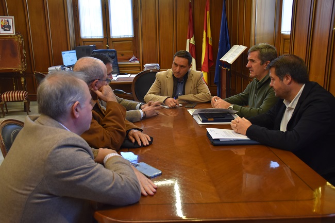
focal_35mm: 34
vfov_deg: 38.3
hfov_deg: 55.1
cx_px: 168
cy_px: 112
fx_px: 321
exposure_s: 1/60
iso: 640
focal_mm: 23
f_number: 4
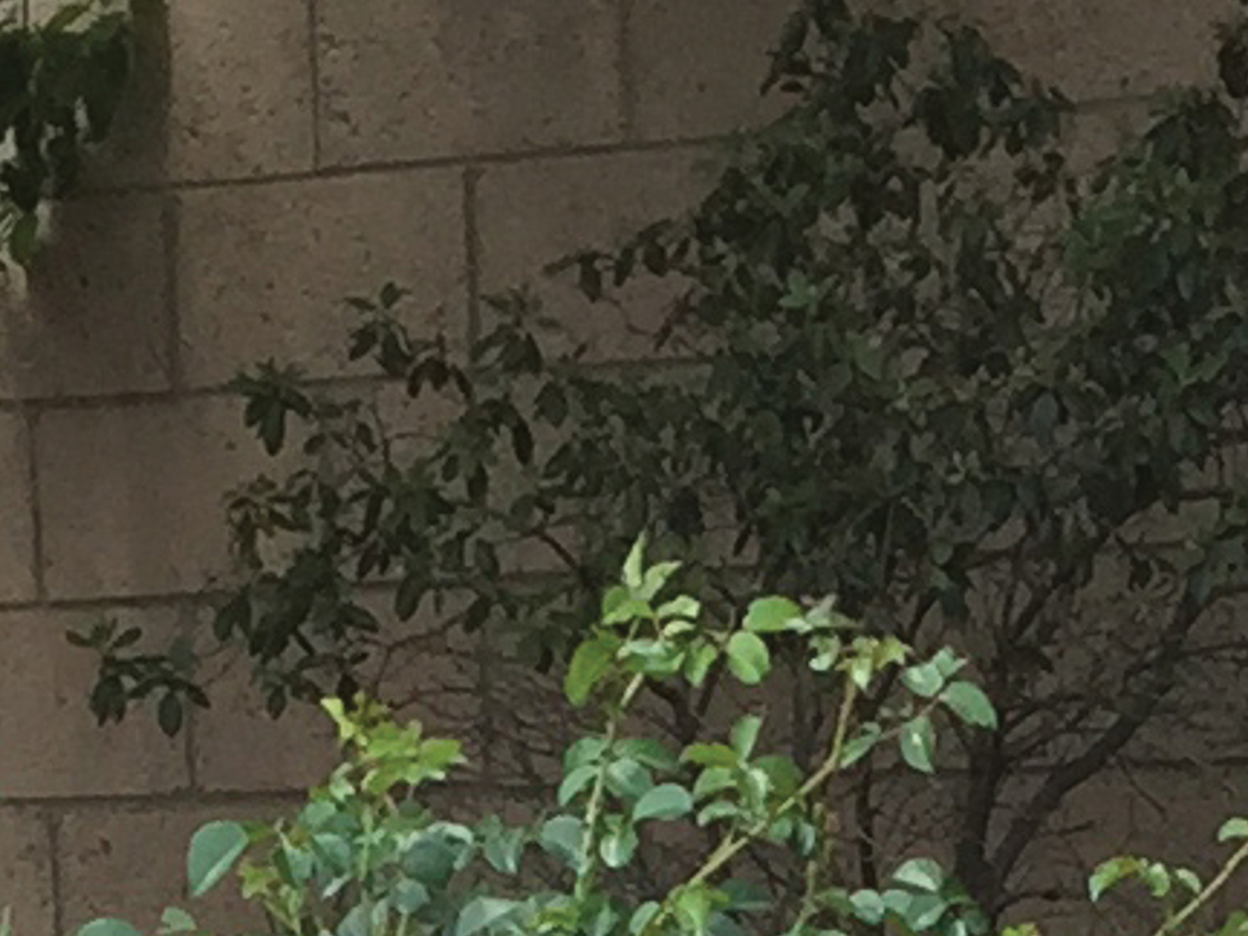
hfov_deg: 9.0
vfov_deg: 6.0
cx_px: 852
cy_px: 3259
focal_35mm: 219
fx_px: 7896
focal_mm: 4.15
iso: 32
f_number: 2.2
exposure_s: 1/520
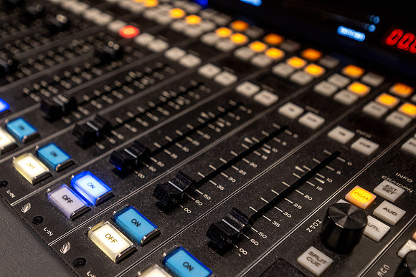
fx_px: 452
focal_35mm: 39
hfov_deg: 48.8
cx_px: 145
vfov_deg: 33.9
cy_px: 180
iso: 1250
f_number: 4
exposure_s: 1/160
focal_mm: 30
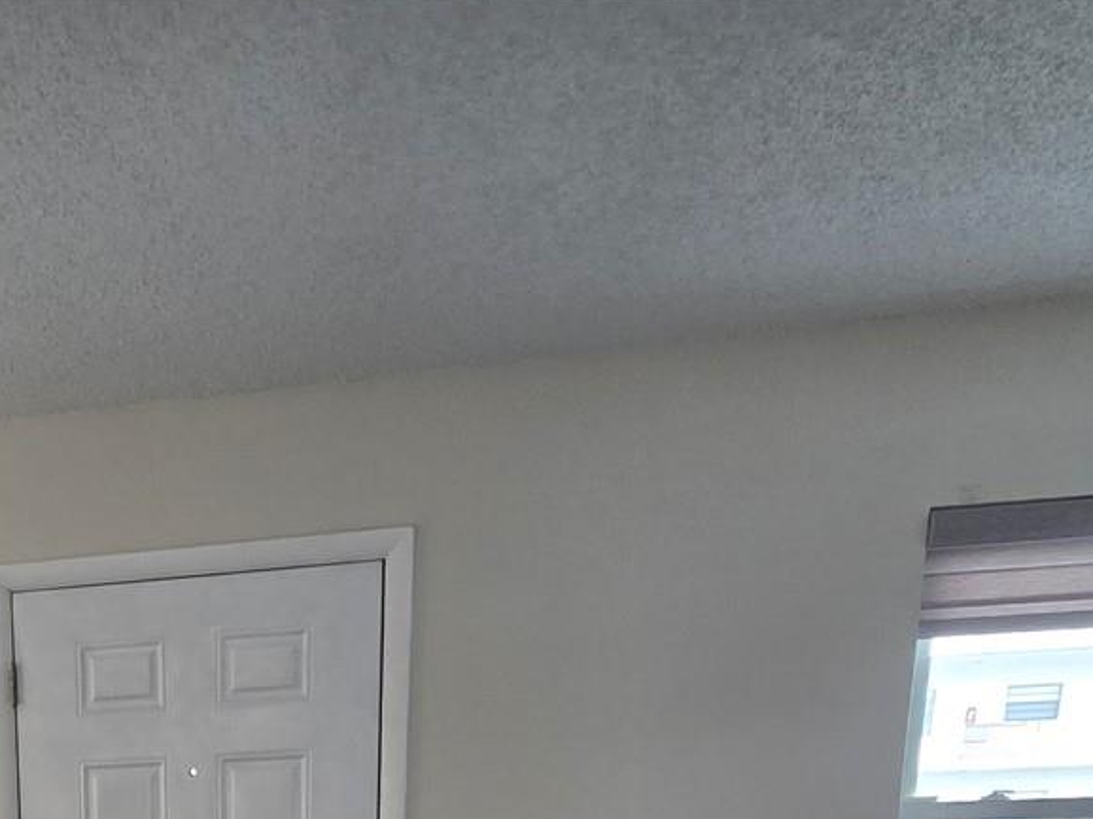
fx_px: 1136
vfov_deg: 29.6
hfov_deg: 44.9
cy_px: 1125
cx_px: 43
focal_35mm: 36
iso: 160
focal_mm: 2.2
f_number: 2.2
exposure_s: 1/60
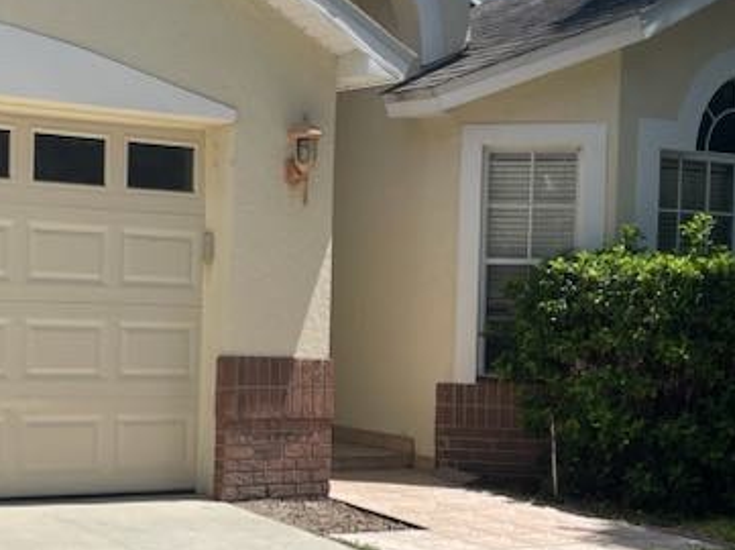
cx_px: 157
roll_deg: -1.6
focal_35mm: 71
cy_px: 330
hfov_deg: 26.9
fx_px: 1506
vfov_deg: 20.7
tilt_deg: -0.8
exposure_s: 1/5376
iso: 32
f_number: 1.6
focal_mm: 5.1
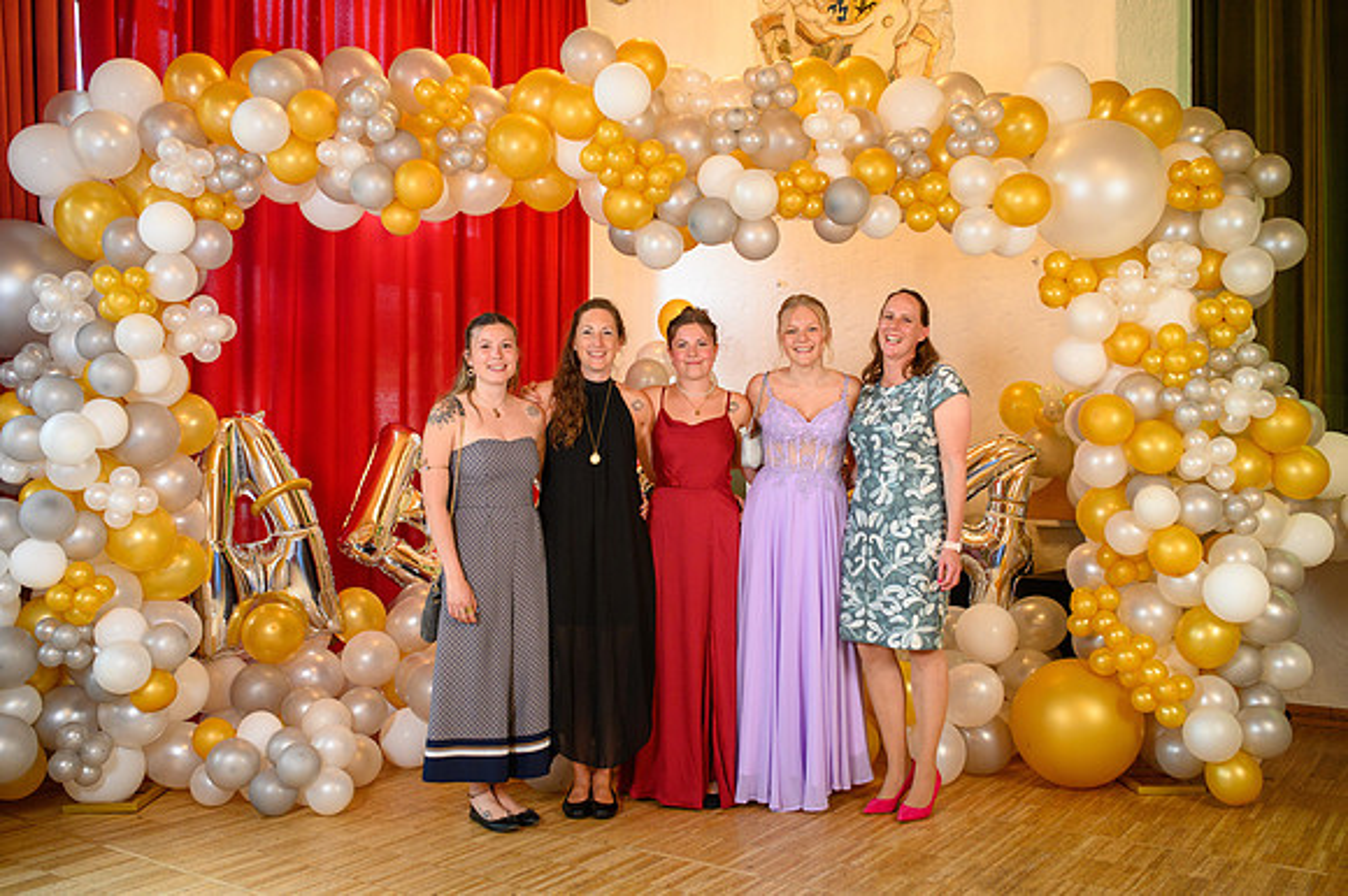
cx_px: 674
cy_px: 448
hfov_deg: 54.5
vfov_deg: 37.8
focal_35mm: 35
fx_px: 1310
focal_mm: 35
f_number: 3.5
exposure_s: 1/100
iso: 1250
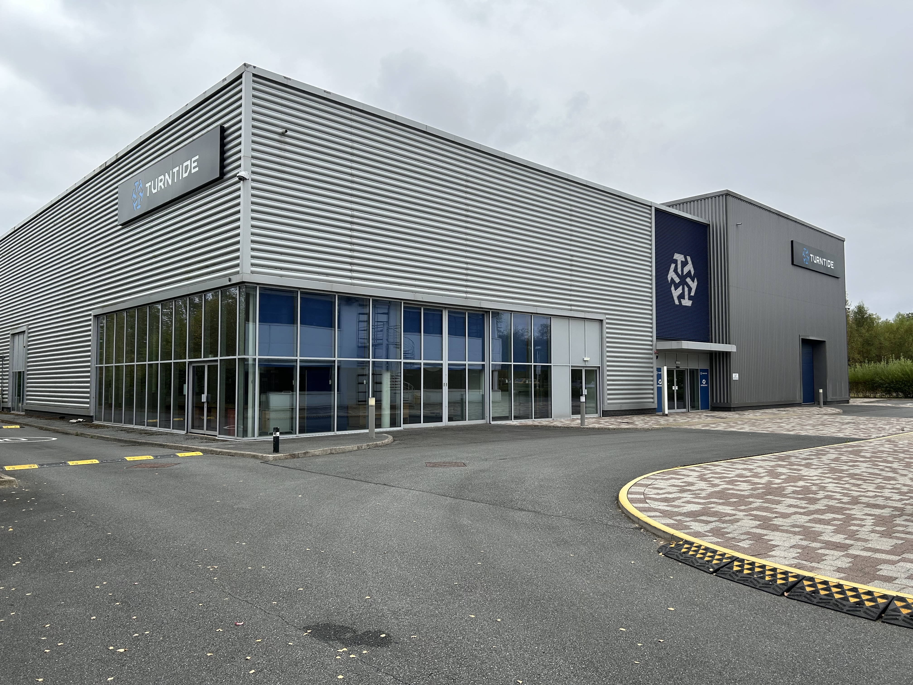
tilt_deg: +3.5
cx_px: 456
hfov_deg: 67.3
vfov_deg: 53.1
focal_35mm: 26
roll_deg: +0.4
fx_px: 686
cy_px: 342
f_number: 1.5
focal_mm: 5.7
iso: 50
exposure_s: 1/2165
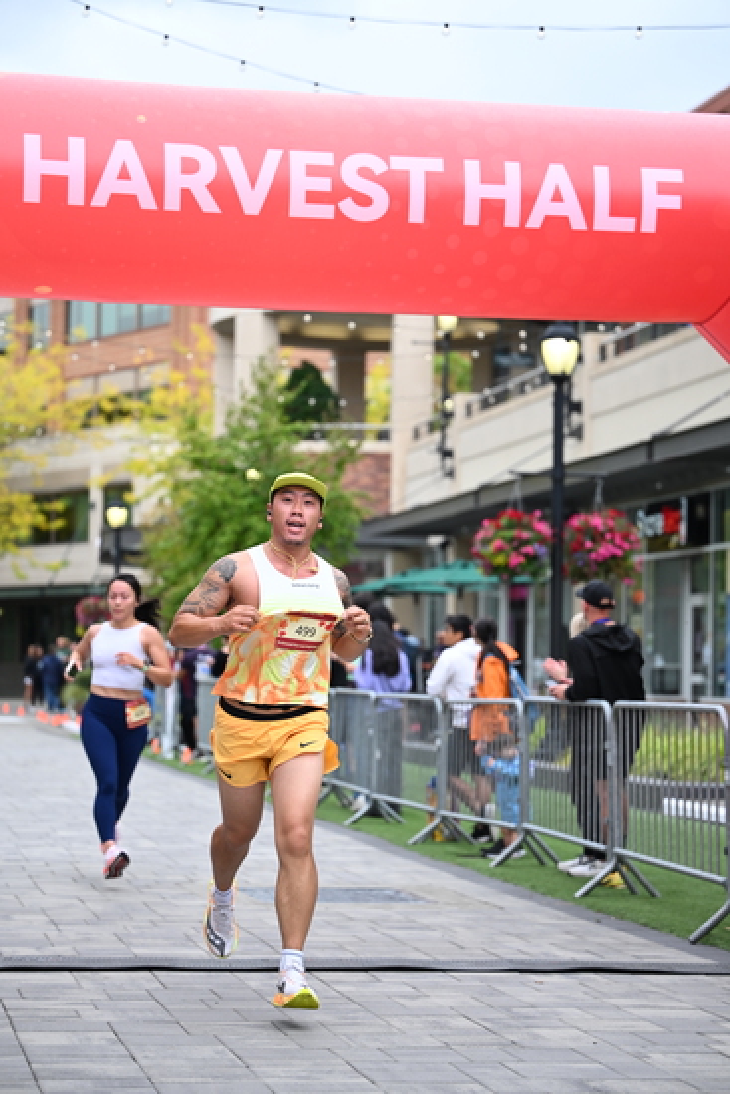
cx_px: 365
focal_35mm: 82
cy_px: 547
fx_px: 2492
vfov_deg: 24.8
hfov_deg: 16.7
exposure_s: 1/2000
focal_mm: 82
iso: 640
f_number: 2.8
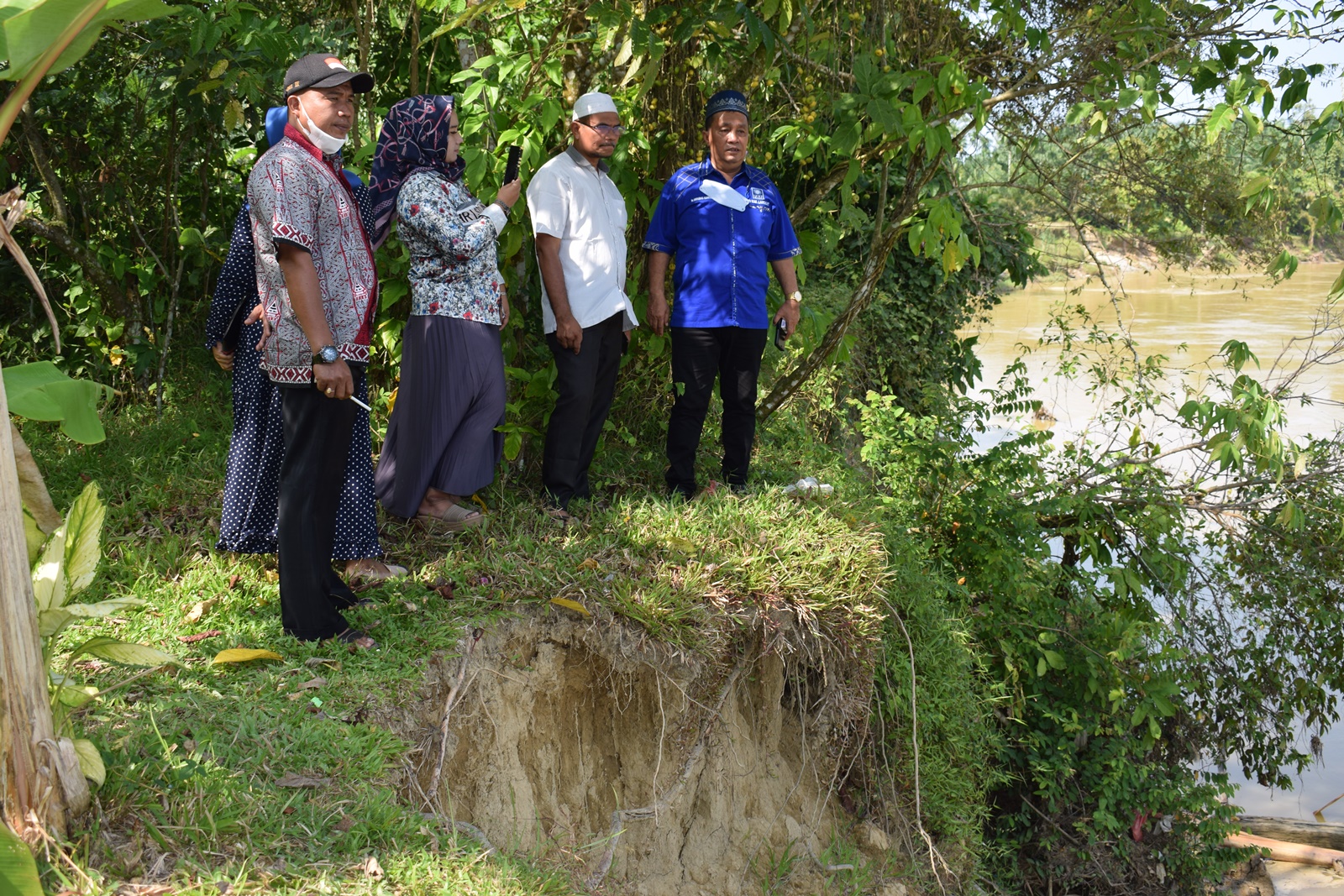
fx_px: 1456
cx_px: 672
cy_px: 448
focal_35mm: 39
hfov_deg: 49.5
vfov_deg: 34.2
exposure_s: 1/125
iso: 100
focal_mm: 26
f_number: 5.6
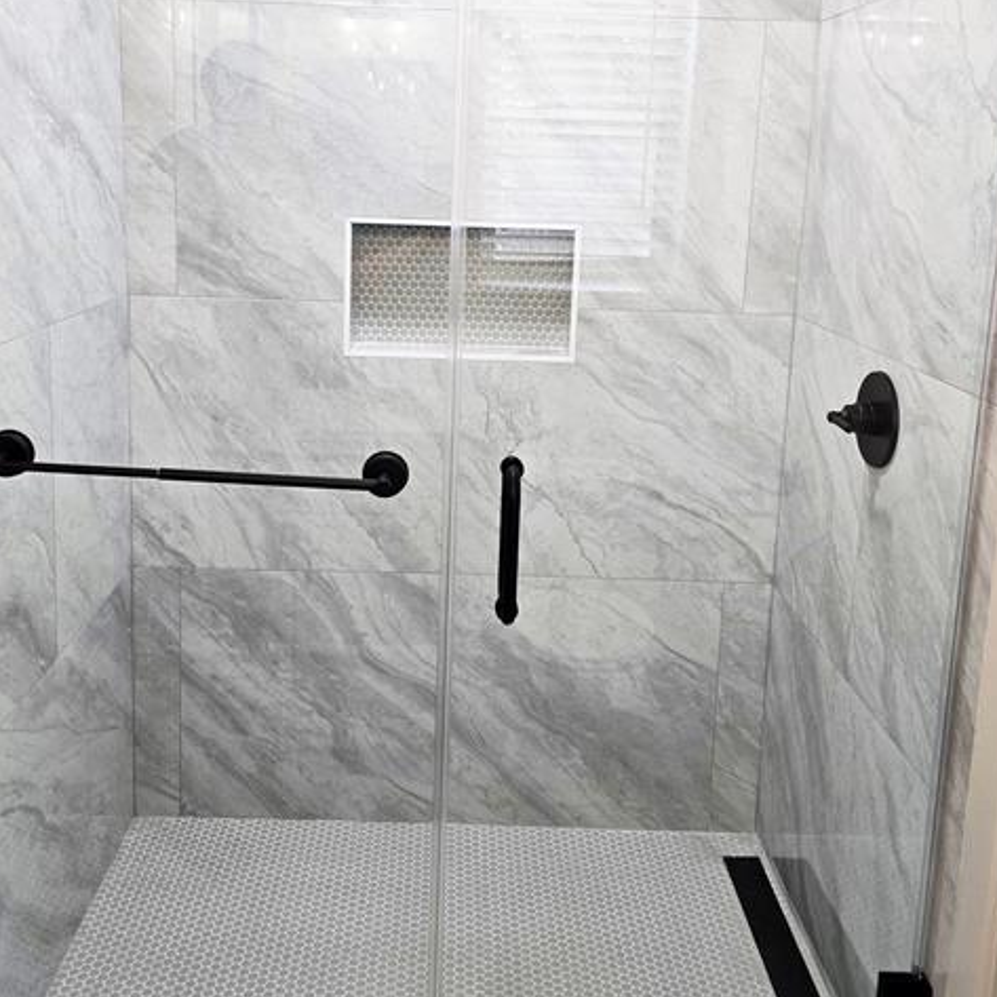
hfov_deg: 49.7
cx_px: 485
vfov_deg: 48.8
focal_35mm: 33
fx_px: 1075
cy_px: 325
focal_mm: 6.3
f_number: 1.7
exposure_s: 1/120
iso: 160
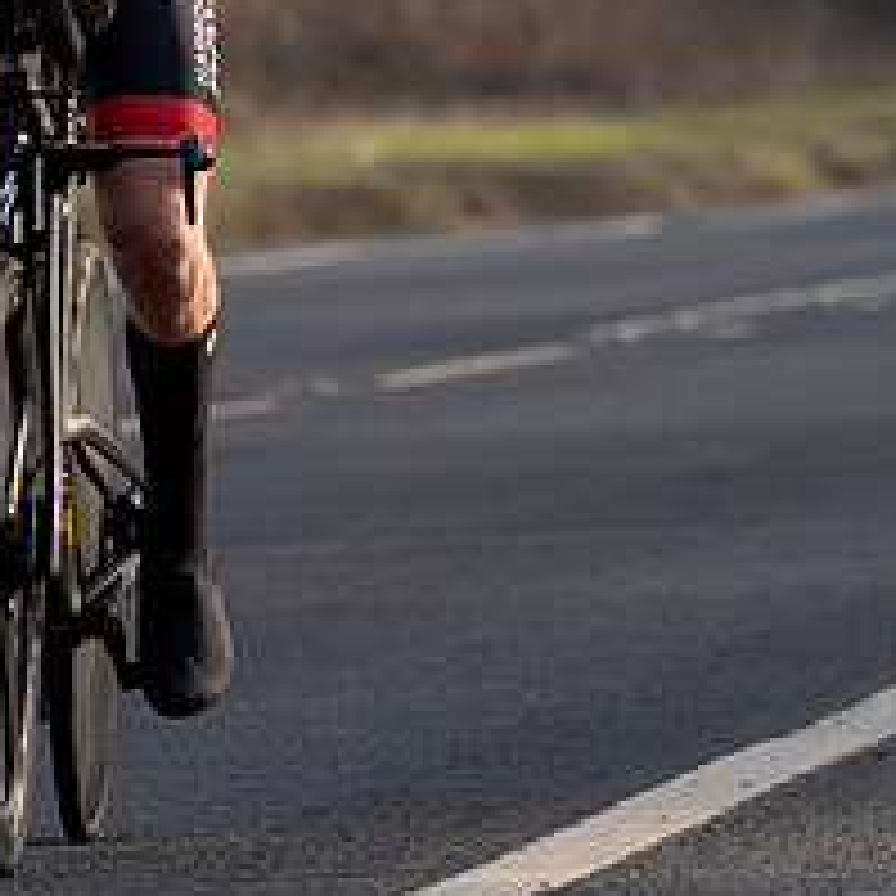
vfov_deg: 2.2
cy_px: -108
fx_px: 22900
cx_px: 49
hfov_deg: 2.2
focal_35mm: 782
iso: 160
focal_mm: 140
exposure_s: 1/800
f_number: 4
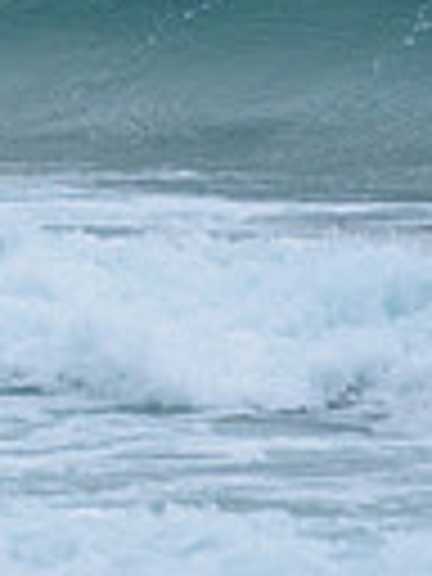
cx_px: -800
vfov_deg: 0.7
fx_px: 44361
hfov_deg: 0.6
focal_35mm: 2666
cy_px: -75
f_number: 5.6
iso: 500
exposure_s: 1/2000
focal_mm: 500
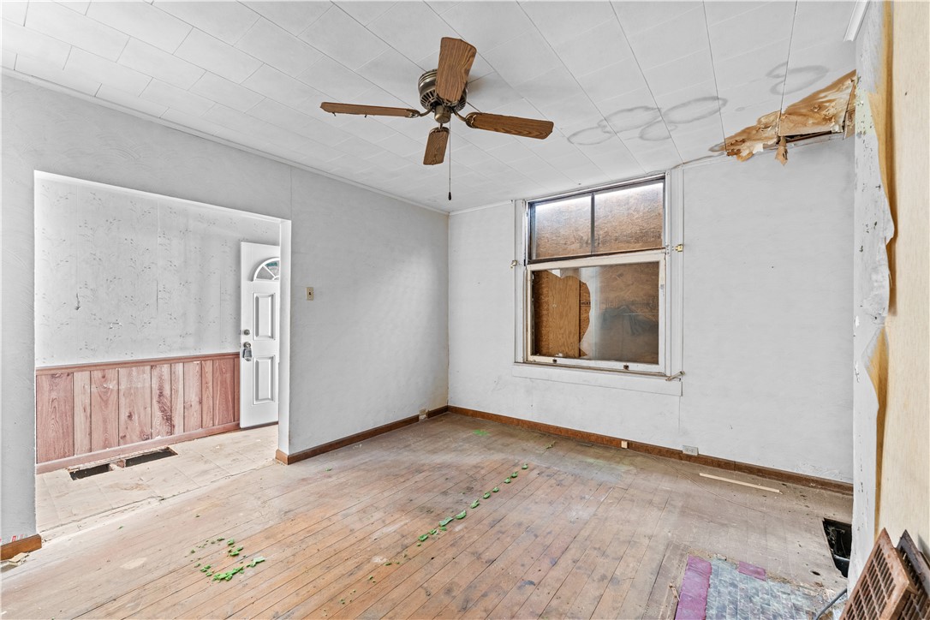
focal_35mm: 14
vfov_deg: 81.2
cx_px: 465
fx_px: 362
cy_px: 310
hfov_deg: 104.3
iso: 1250
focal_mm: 14
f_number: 5
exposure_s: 1
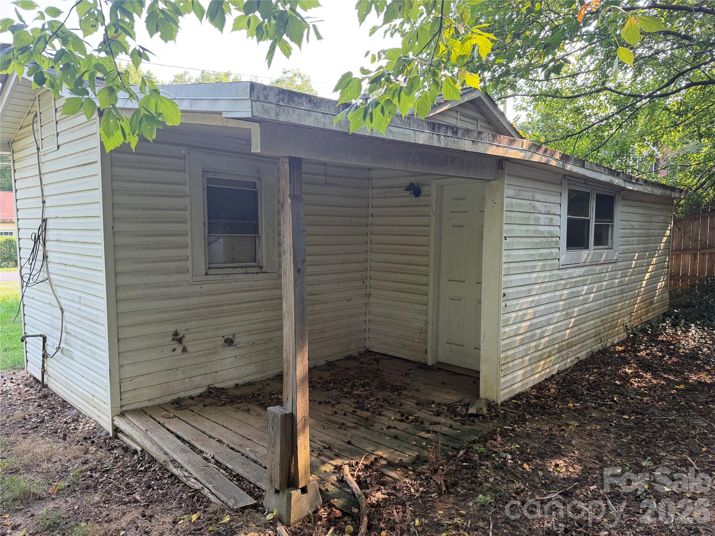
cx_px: 358
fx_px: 496
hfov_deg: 71.6
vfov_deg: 56.8
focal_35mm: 24
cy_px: 268
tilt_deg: -4.2
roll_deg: +0.0
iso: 80
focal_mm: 6.76
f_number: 1.78
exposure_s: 1/170
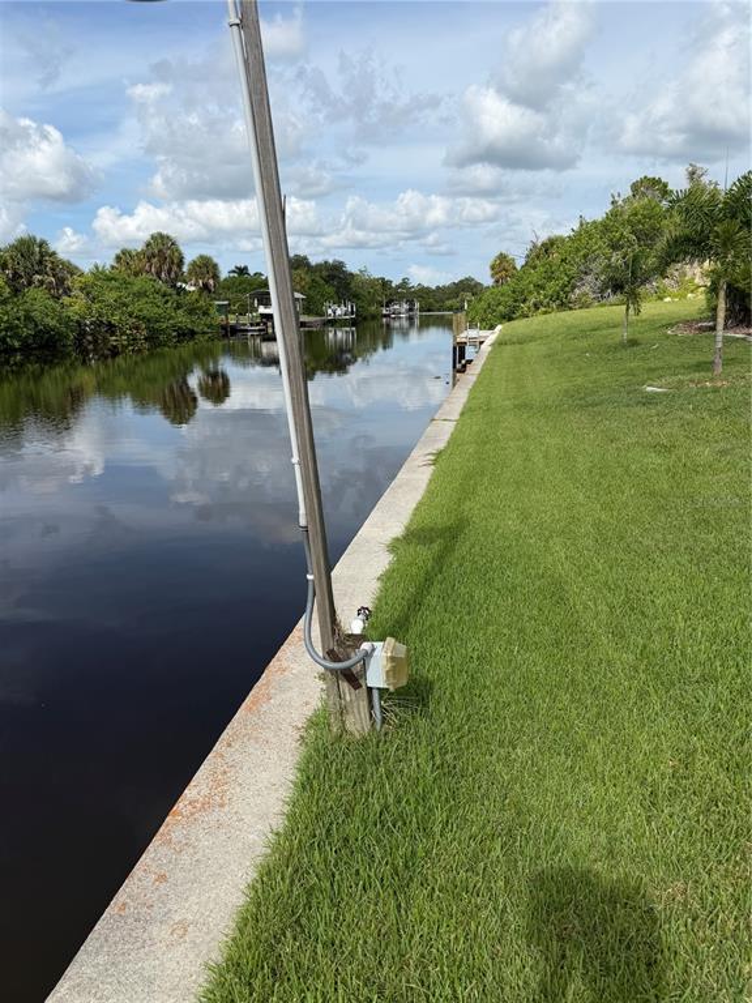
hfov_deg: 56.8
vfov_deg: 71.6
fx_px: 695
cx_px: 376
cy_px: 502
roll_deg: +1.7
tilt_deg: -15.5
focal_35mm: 24
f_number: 1.78
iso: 80
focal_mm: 6.76
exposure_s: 1/5714
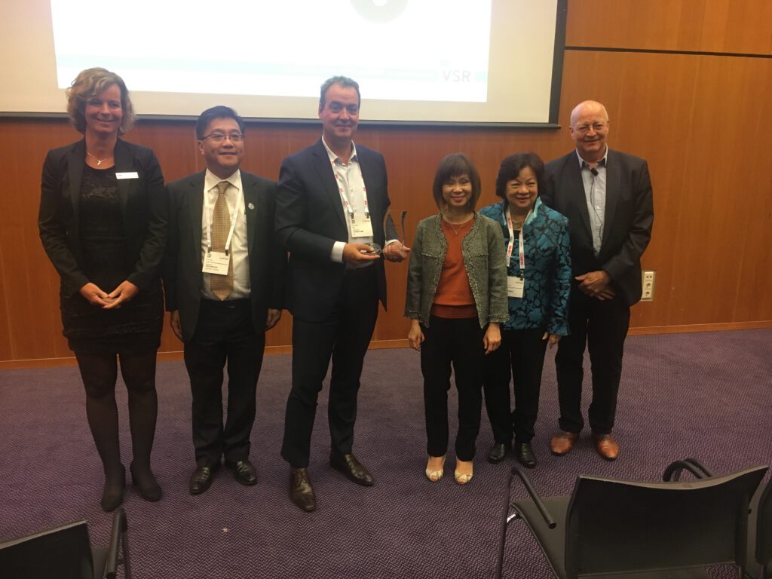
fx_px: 647
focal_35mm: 29
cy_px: 290
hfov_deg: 61.7
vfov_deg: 48.2
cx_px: 386
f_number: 2.2
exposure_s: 1/33
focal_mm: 4.15
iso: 160
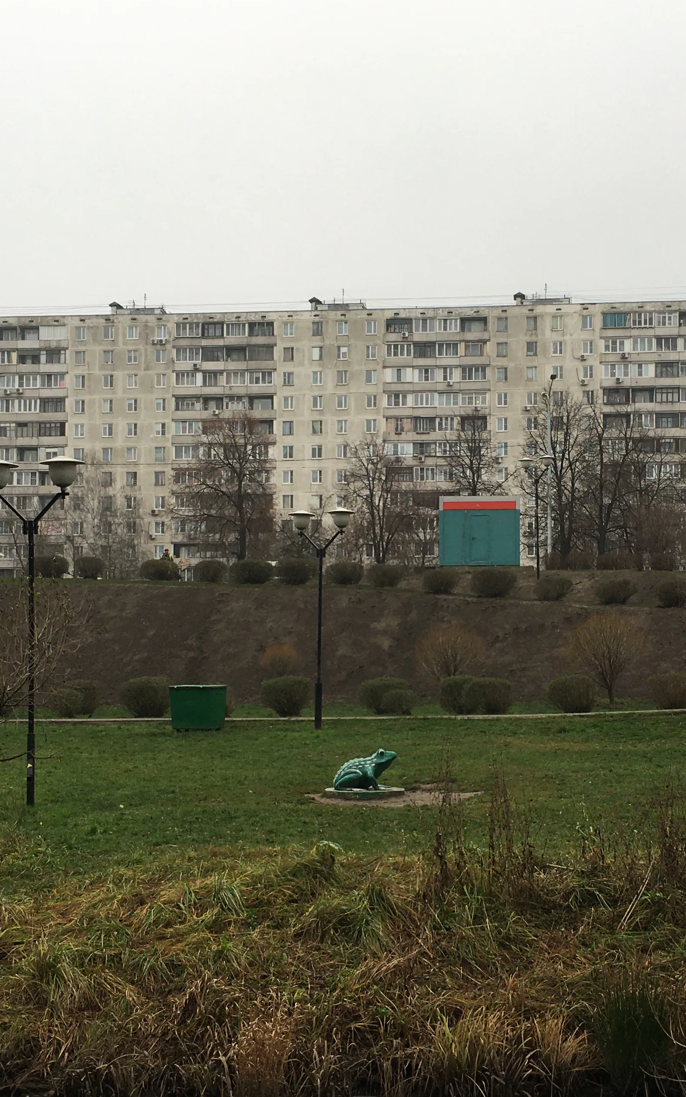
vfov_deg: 41.0
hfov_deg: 26.3
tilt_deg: +3.1
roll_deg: -0.8
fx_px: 1465
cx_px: 431
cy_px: 622
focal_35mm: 49
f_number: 2.2
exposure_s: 1/206
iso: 25
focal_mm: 4.15
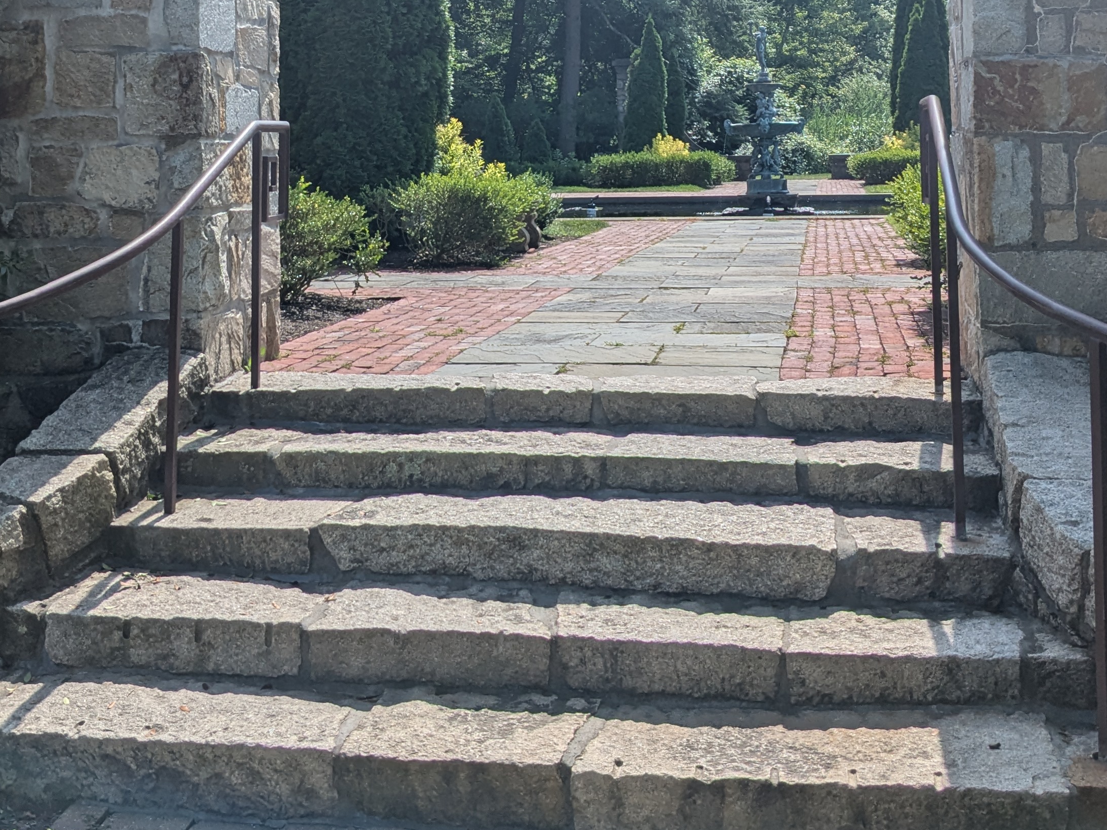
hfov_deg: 38.2
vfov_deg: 28.3
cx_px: 512
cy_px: 137
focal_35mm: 50
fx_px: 1599
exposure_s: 1/7812
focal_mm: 4.38
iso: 68
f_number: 1.73
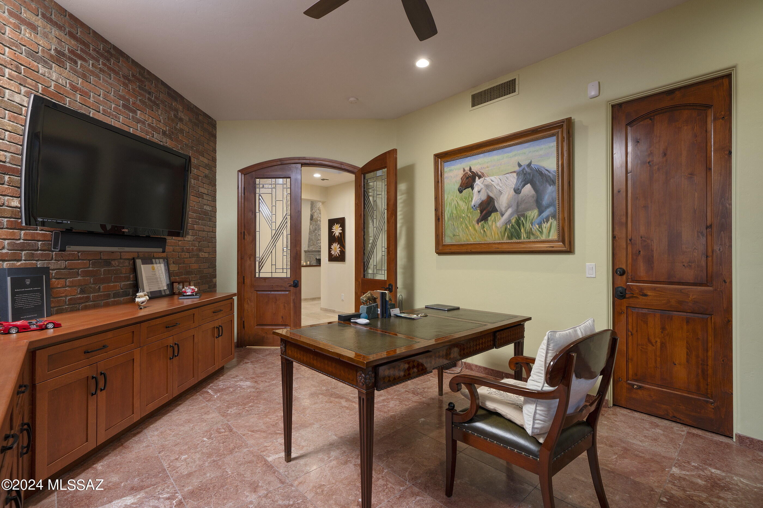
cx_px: 382
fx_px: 339
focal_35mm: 16
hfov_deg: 96.7
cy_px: 254
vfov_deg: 73.7
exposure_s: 1/5
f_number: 7.1
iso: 200
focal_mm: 16
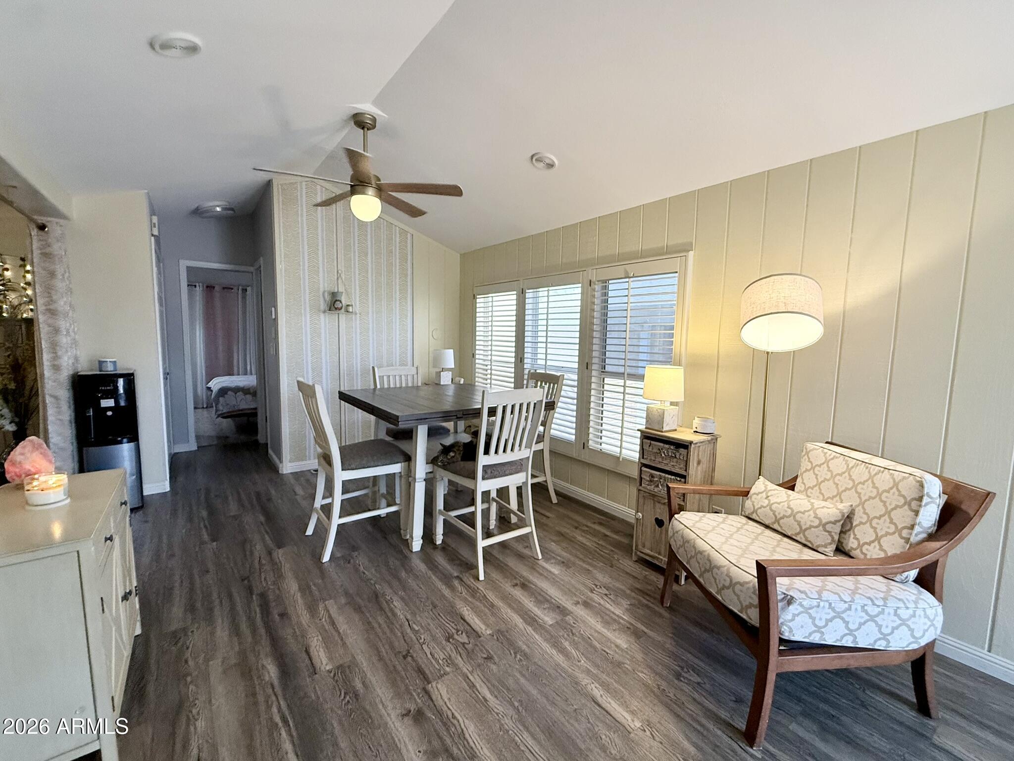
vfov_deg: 85.7
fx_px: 410
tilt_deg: -5.6
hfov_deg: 102.1
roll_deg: +1.0
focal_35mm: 14
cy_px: 380
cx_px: 507
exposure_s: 1/120
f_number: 2.2
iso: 320
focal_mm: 2.22
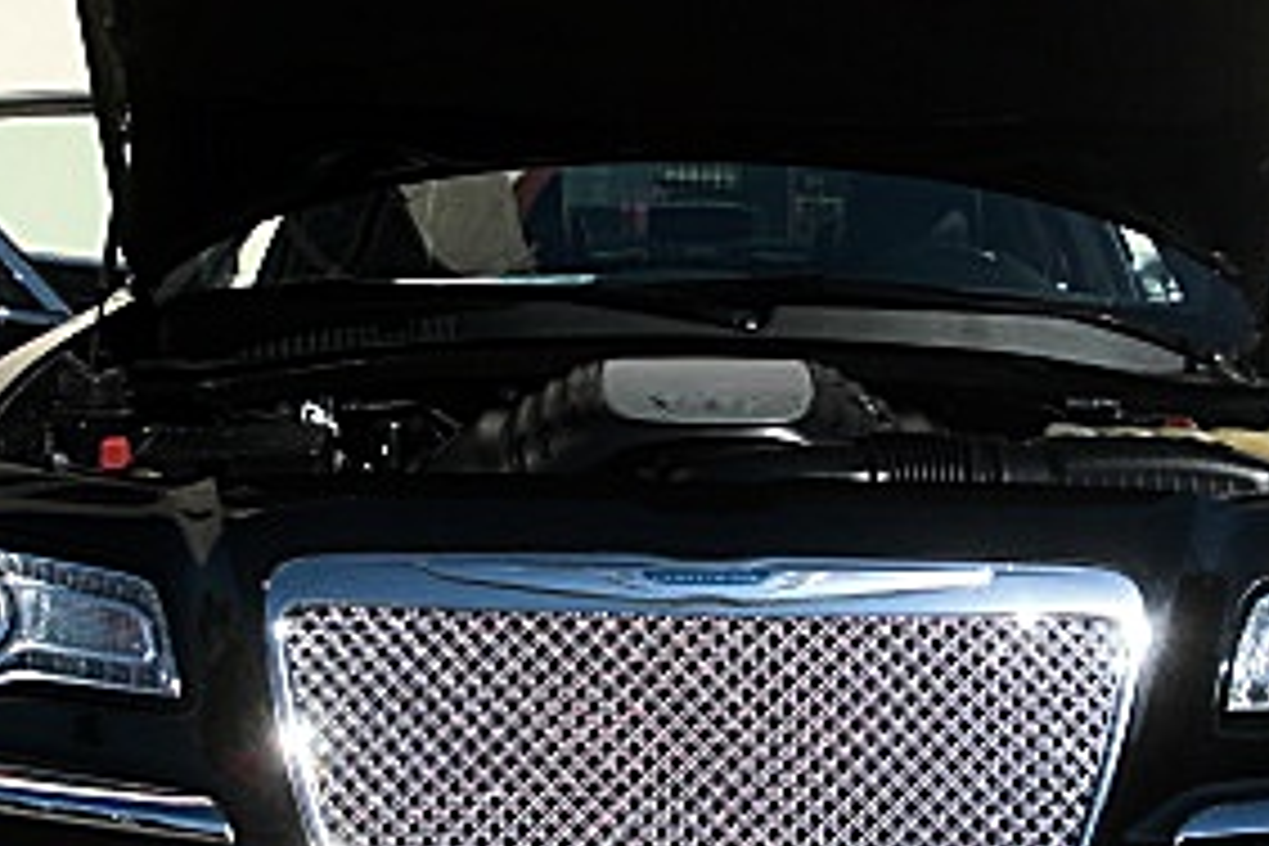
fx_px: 2996
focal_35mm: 85
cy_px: 500
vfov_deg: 16.1
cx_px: 716
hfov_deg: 23.9
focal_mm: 6.3
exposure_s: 1/800
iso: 50
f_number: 2.8
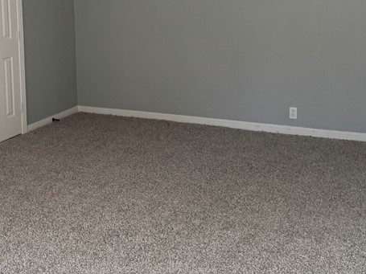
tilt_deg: -6.4
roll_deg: +1.7
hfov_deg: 34.4
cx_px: 72
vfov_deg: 26.3
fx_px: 571
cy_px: 38
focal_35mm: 54
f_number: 1.78
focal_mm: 6.76
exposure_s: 1/201
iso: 64
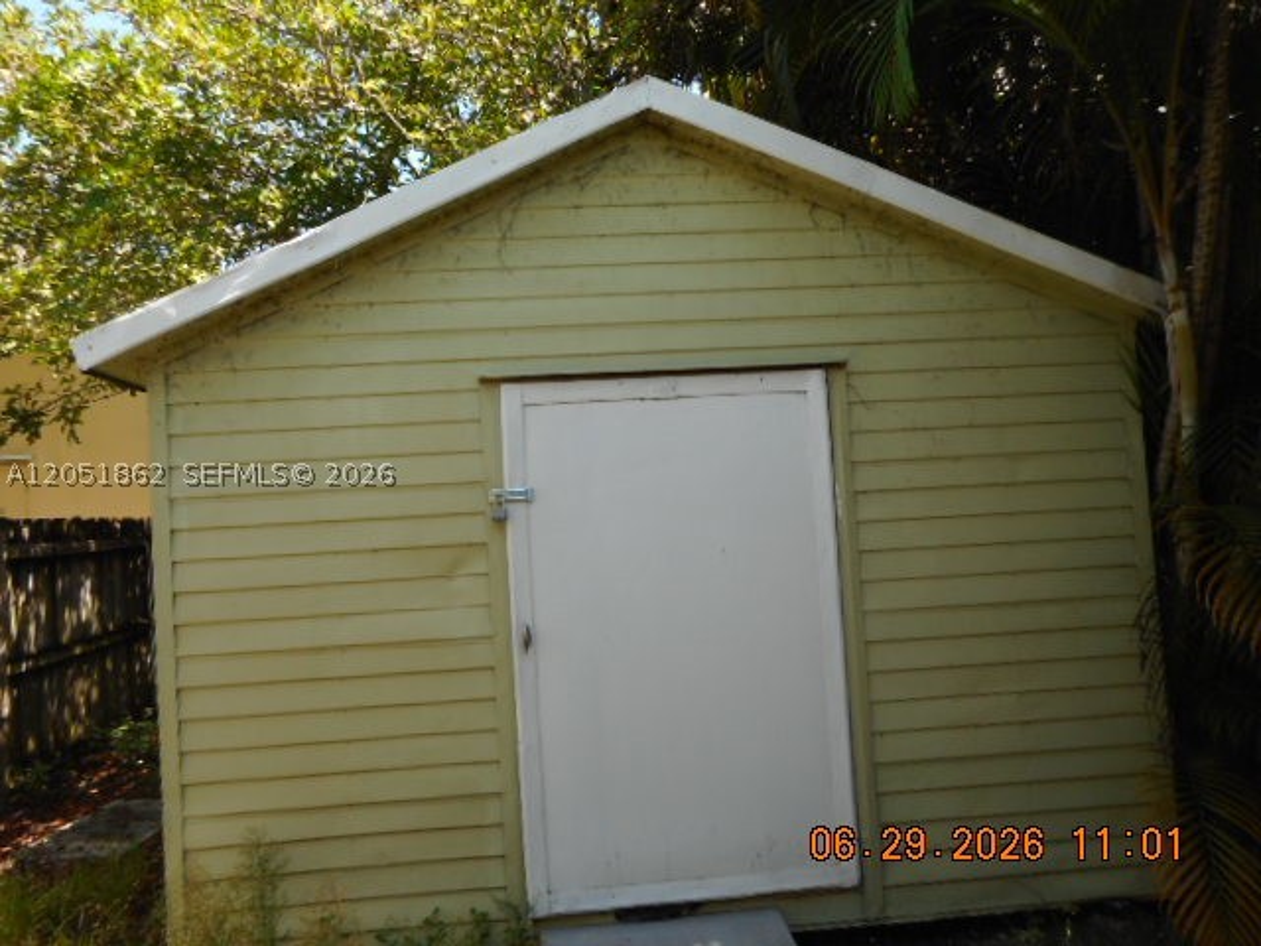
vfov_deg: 54.9
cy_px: 473
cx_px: 630
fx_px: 911
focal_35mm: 25
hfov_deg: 69.4
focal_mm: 4.5
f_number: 3.7
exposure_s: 1/160
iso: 80
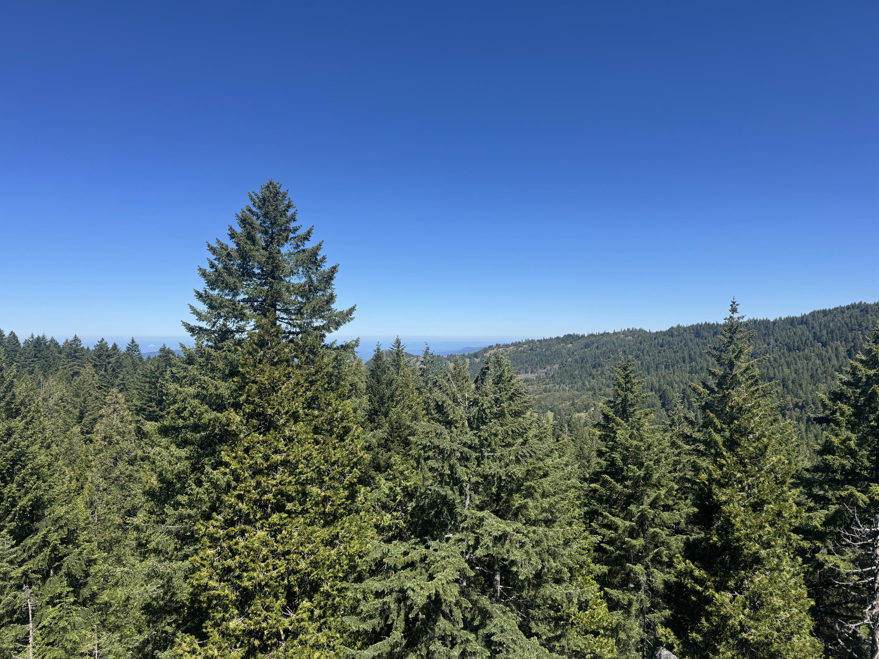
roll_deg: -0.8
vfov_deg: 56.8
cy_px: 330
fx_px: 609
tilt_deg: -1.3
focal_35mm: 24
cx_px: 440
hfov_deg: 71.6
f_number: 1.78
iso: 80
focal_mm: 6.76
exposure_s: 1/4608
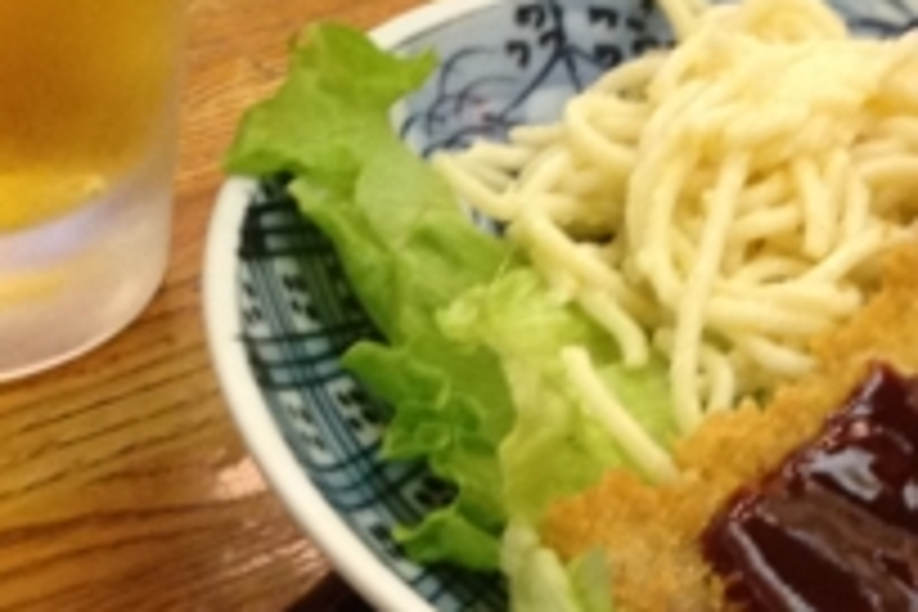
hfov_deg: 14.3
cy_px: 954
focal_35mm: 143
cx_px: 504
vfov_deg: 9.3
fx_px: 3646
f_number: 2.4
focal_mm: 4.28
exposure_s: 1/20
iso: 200
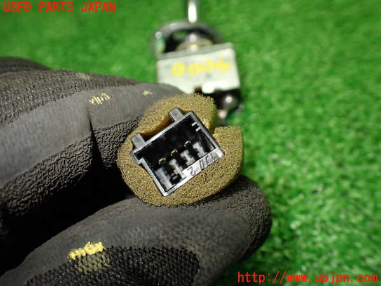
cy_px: 143
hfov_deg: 60.0
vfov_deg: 46.8
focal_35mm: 30
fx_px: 330
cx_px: 190
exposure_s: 1/125
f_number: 2.3
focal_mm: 5.4
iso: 400
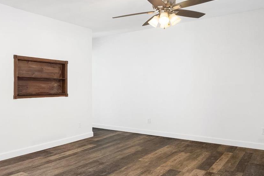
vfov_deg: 42.3
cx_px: 58
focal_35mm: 31
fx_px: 227
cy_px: 95
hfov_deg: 56.6
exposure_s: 1/2.5
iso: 640
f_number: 9
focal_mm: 8
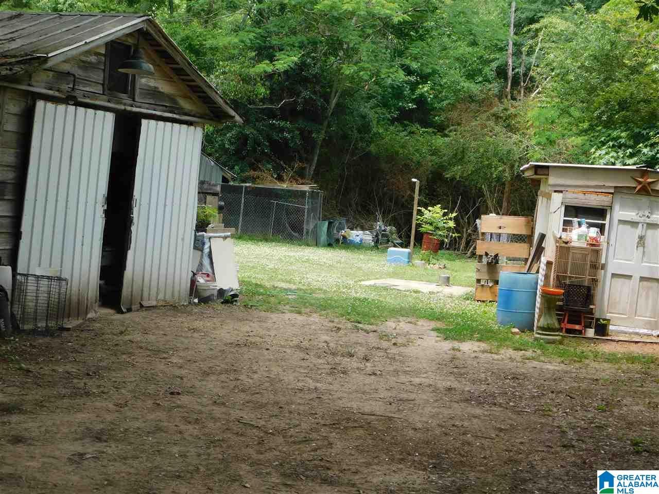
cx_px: 330
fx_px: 1256
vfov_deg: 22.3
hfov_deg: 29.4
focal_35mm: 66
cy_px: 247
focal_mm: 11.7
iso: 125
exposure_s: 1/200
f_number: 4.2
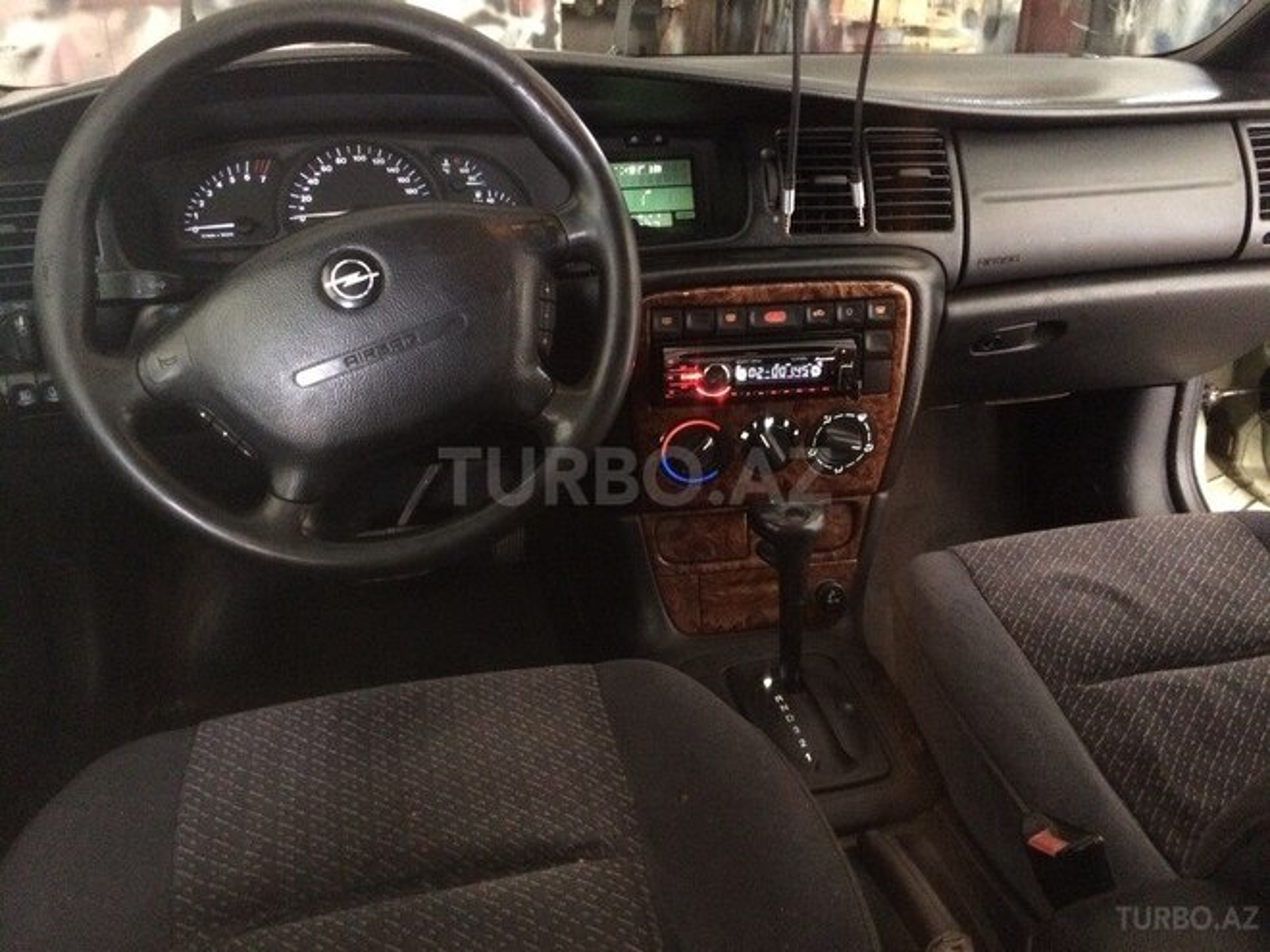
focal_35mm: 29
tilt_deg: -26.0
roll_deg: -0.4
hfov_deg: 61.7
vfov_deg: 48.2
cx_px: 635
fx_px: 1064
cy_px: 476
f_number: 2.2
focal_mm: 4.15
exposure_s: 1/17
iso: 400
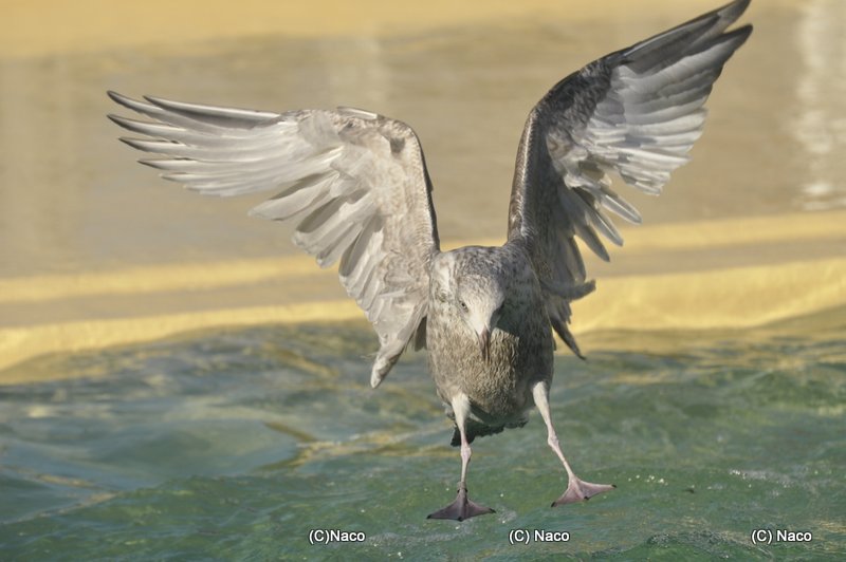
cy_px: 281
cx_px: 423
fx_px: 7044
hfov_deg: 6.9
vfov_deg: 4.6
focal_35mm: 300
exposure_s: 1/1600
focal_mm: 200
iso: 400
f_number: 5.6
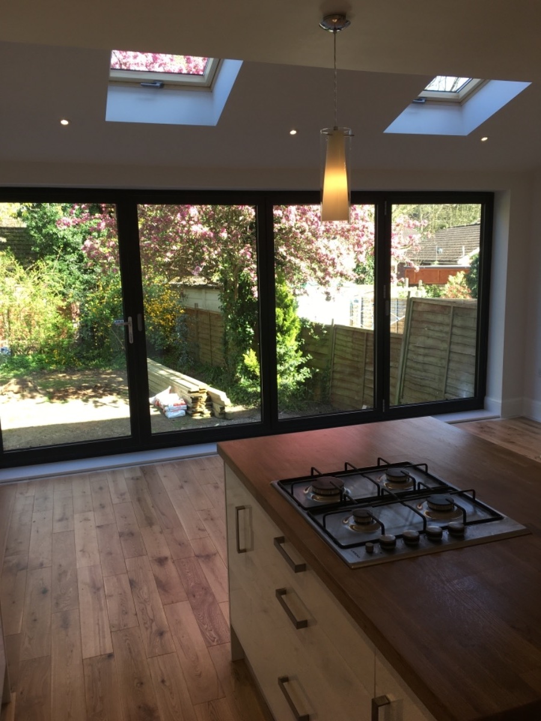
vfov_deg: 61.7
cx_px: 270
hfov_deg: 48.2
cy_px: 360
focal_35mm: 29
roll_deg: +1.7
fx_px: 604
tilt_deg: -10.0
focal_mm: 4.15
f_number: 2.2
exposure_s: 1/102
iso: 25
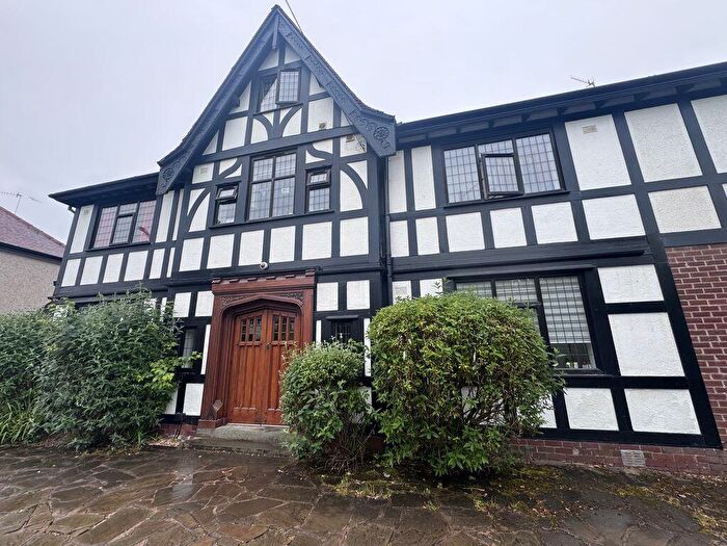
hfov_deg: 102.1
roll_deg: +1.0
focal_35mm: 14
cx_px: 364
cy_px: 273
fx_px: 294
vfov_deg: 85.7
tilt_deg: +15.3
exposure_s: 1/238
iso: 40
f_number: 2.2
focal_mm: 2.22
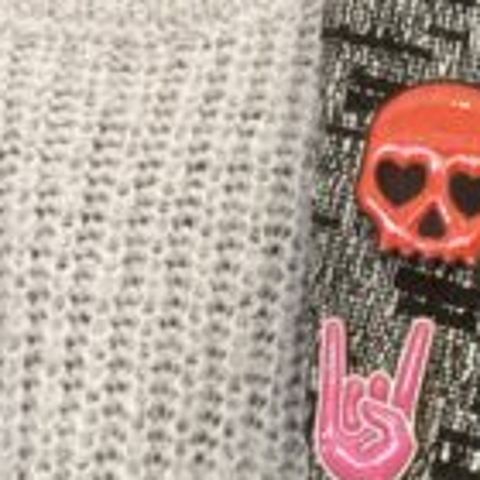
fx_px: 1192
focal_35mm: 76
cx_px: 439
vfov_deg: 22.7
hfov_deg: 22.2
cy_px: 209
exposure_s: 1/50
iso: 160
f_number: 2.2
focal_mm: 2.71
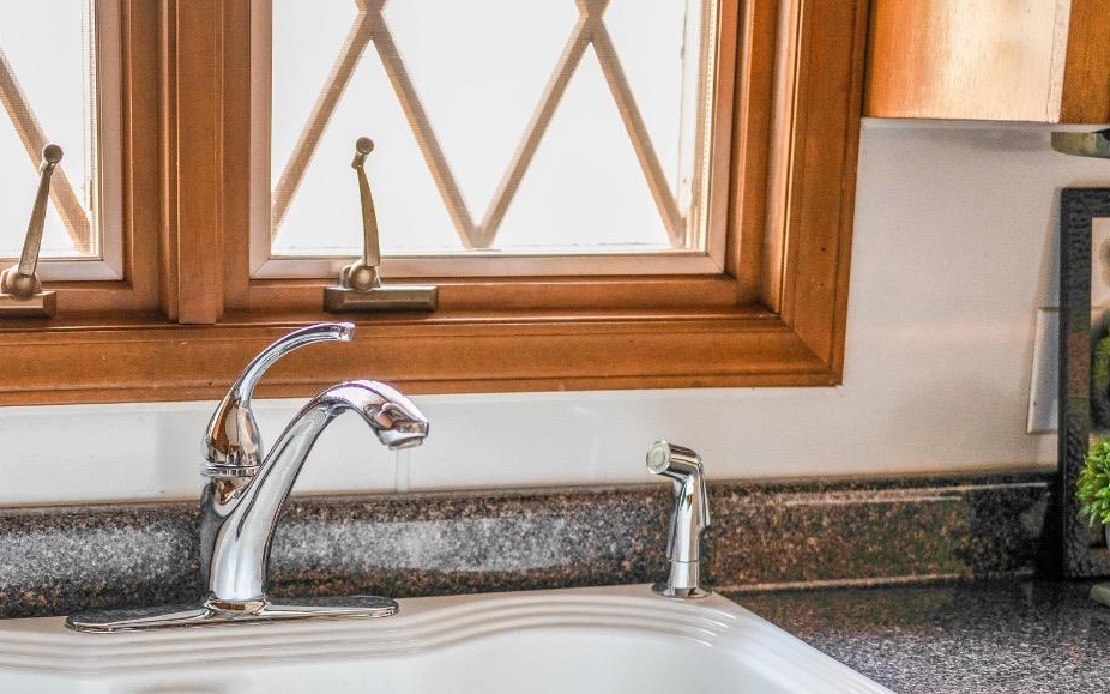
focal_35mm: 66
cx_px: 327
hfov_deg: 30.7
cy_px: 592
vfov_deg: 19.4
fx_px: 1997
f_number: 2.5
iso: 2000
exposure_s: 1/60
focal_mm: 40
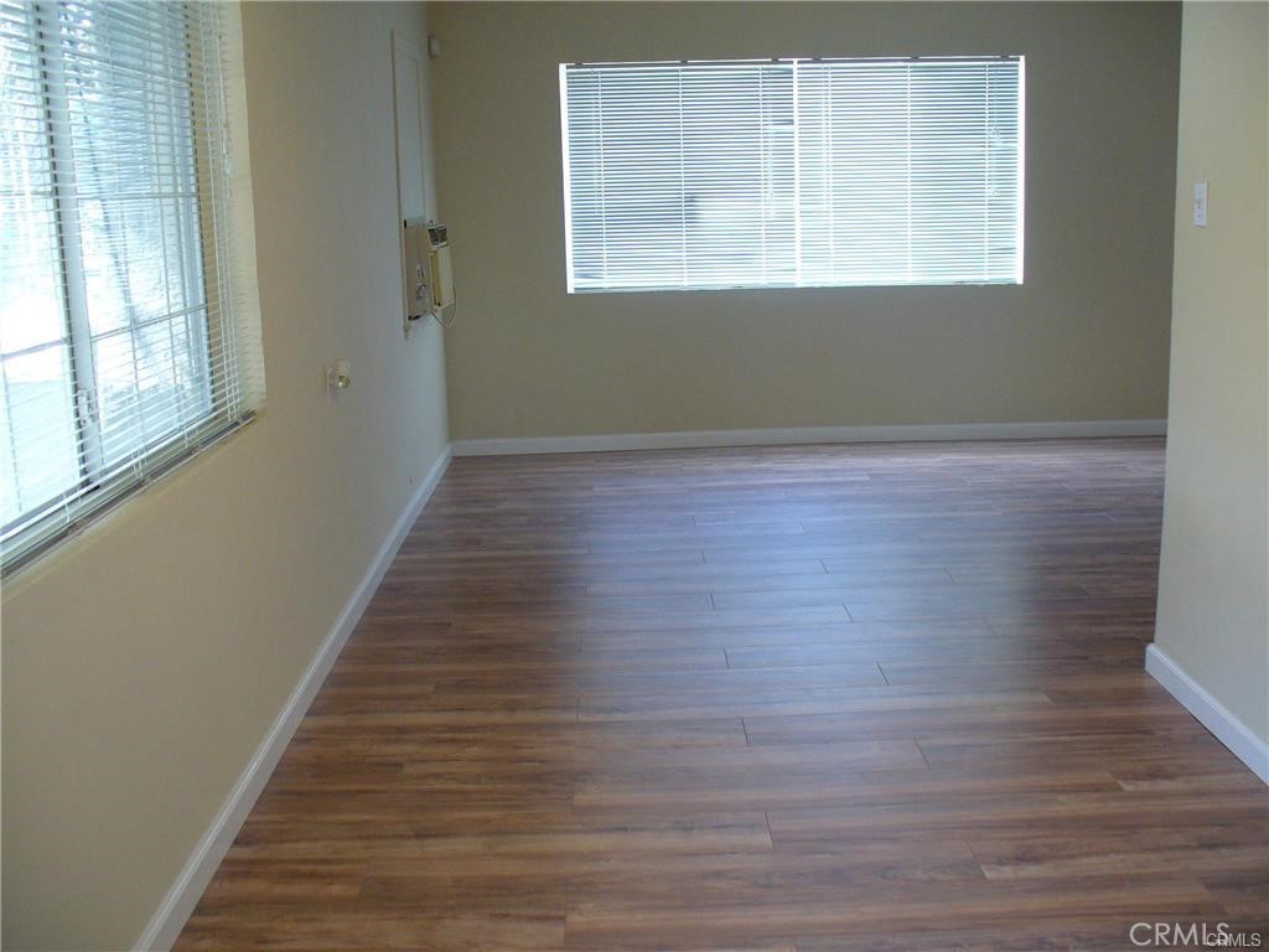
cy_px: 476
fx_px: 1356
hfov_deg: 50.1
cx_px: 634
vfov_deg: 38.7
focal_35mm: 37
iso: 125
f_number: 2.8
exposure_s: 1/30
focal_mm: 6.1
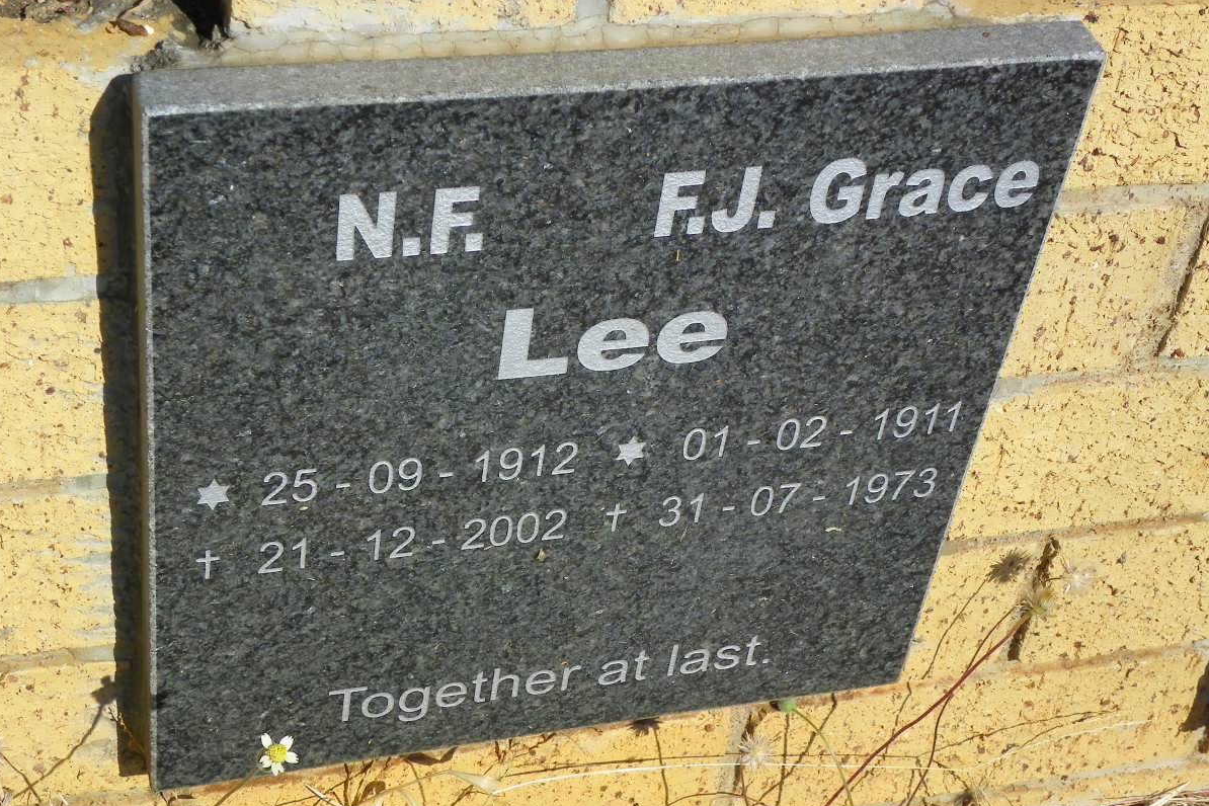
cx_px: 602
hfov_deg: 29.2
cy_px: 447
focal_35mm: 69
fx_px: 2317
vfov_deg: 19.7
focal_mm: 11.8
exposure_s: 1/400
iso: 64
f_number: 5
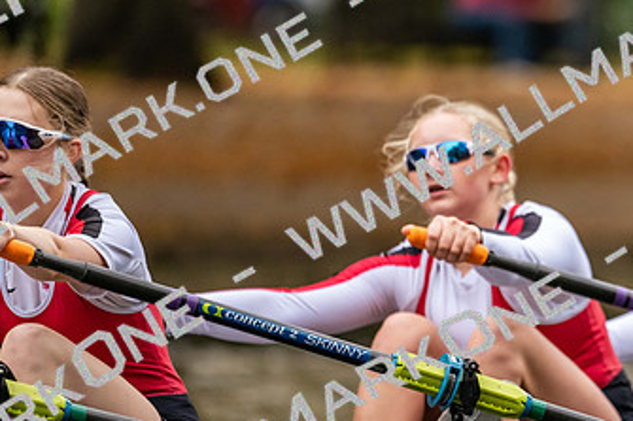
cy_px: 265
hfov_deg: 3.0
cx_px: 520
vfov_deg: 2.0
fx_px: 12179
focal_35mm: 693
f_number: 4.5
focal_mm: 400
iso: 2500
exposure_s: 1/2500
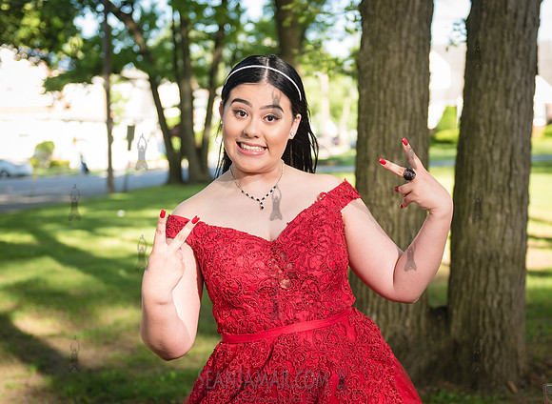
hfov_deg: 30.6
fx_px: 1006
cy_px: 241
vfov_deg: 22.7
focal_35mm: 64
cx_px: 331
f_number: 2.8
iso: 250
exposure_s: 1/640
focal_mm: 42
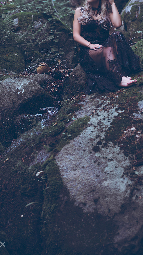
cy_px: 97
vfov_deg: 17.1
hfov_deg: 9.7
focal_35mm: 125
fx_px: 843
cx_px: 69
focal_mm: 85
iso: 320
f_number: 2.8
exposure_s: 1/250
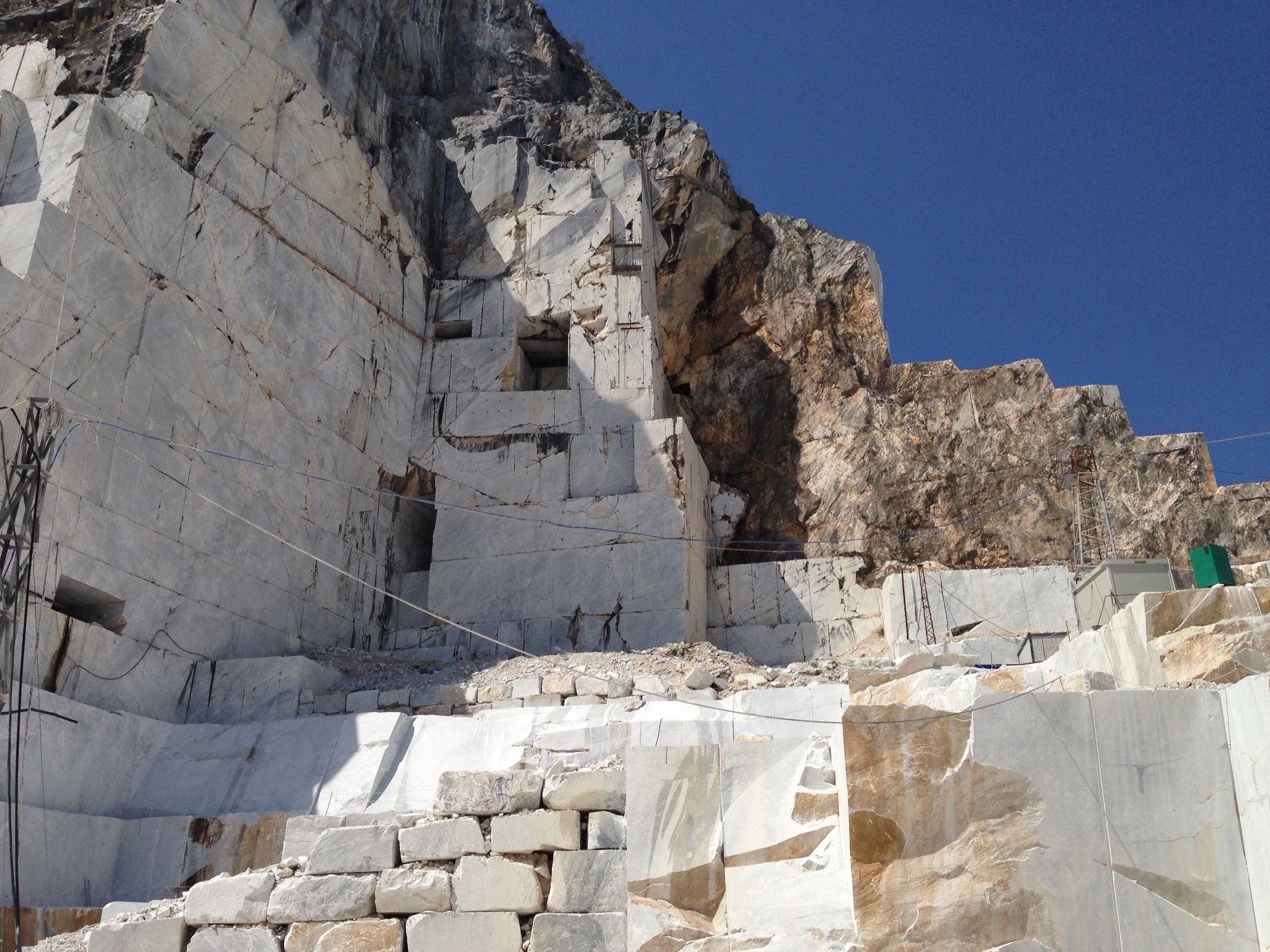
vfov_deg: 42.9
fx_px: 1211
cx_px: 635
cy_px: 476
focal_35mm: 33
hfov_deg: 55.4
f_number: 2.4
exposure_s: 1/3623
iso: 50
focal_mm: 4.13
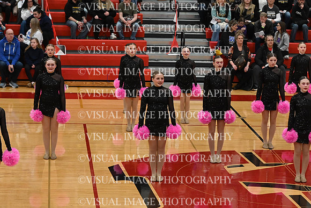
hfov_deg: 14.9
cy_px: 104
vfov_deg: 9.9
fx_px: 1192
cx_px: 156
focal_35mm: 138
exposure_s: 1/400
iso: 6400
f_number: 4
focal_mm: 92
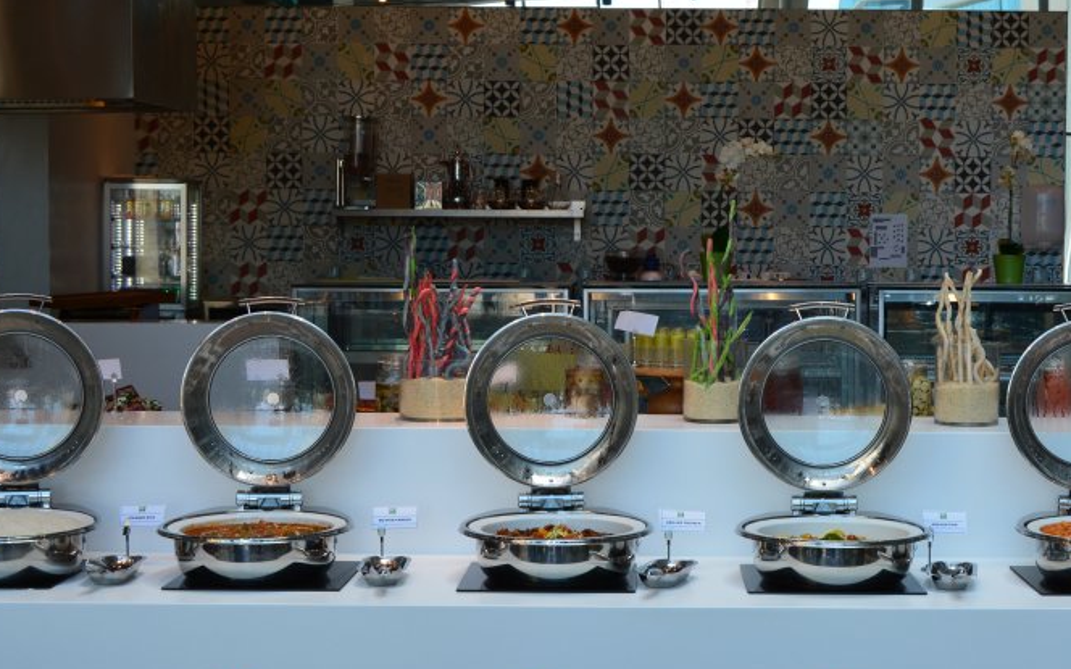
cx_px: 648
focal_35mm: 66
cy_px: 364
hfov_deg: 31.0
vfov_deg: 19.7
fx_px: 1926
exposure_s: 1/100
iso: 400
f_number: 9
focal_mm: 28
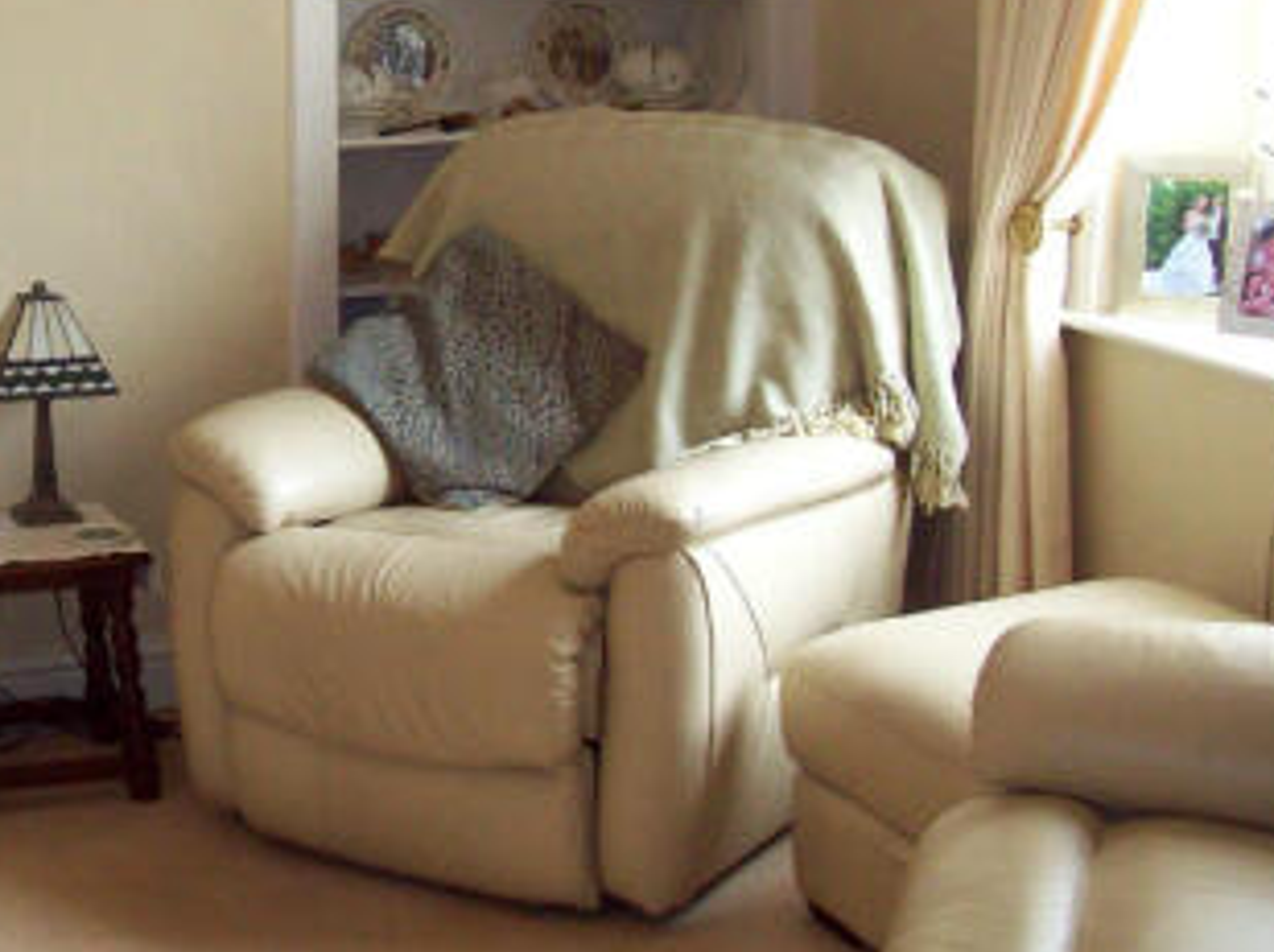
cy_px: 348
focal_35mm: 68
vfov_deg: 21.5
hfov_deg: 27.9
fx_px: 2500
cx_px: 229
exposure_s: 1/64
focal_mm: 6
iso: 200
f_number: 2.7
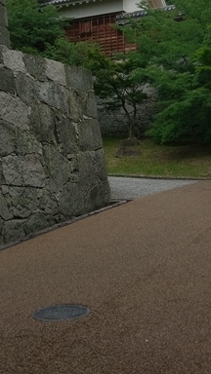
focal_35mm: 59
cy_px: 97
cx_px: 107
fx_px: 587
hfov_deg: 20.4
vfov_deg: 34.8
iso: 100
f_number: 1.8
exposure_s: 1/2000
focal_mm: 4.58
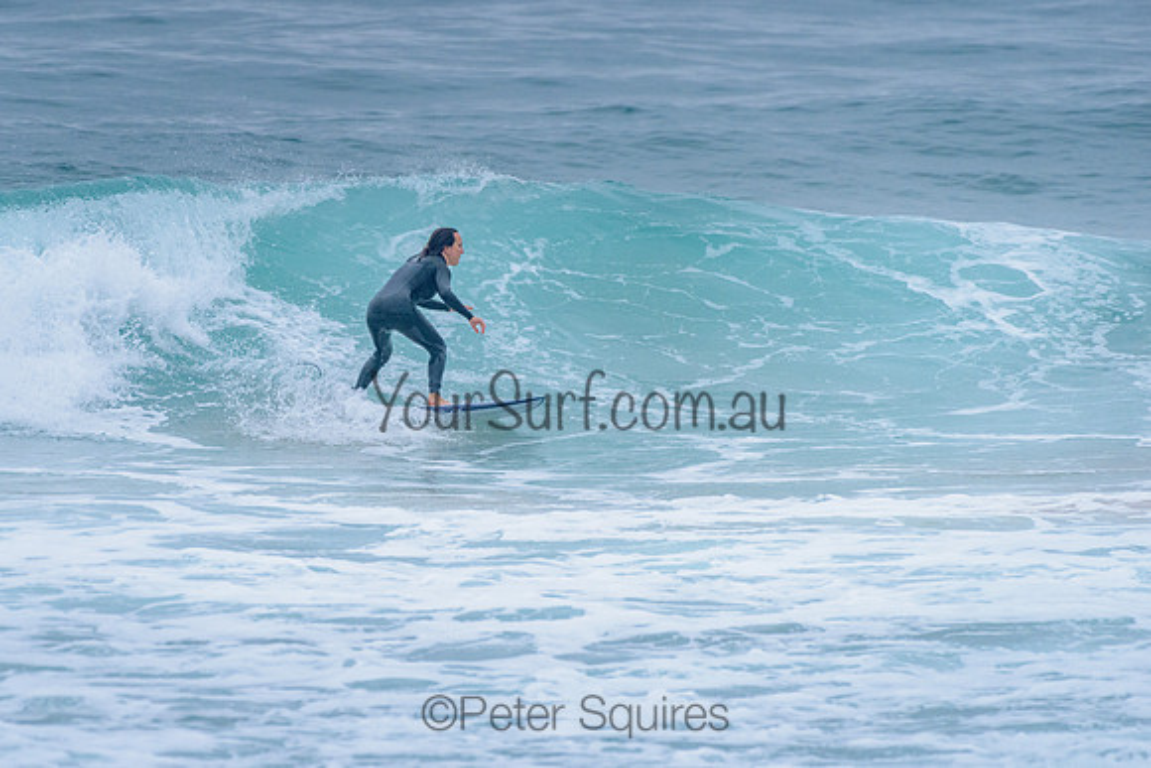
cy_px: 333
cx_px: 451
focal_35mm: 613
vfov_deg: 2.2
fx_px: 19598
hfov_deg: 3.4
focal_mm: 500
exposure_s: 1/2000
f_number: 5.6
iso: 1400
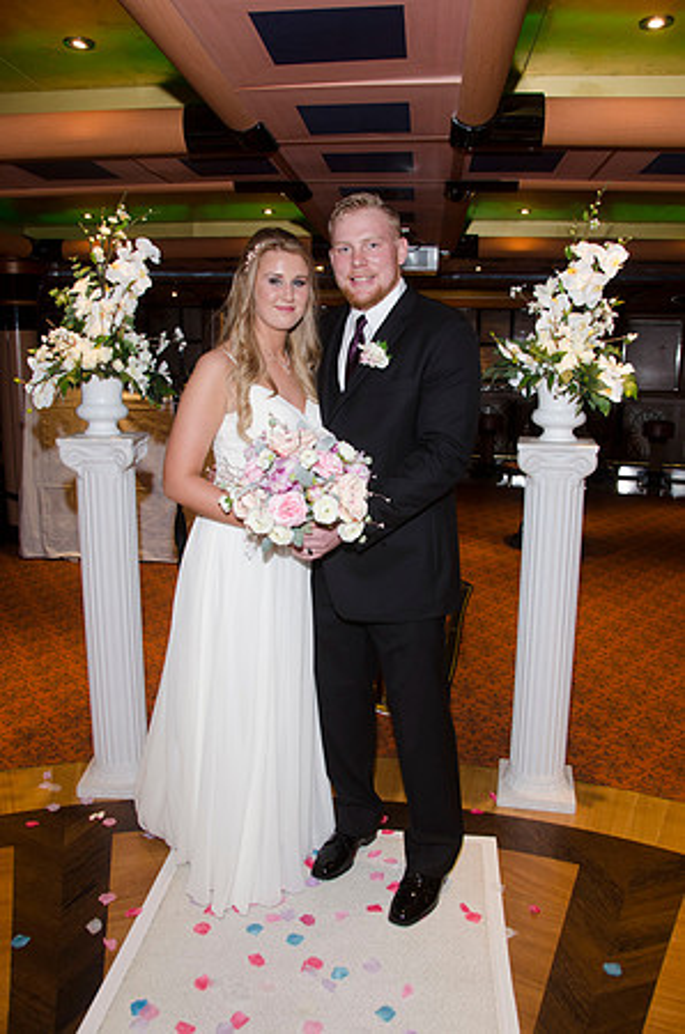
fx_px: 774
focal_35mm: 27
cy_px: 517
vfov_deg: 67.5
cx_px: 342
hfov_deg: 47.7
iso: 400
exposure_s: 1/60
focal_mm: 18
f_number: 5.6
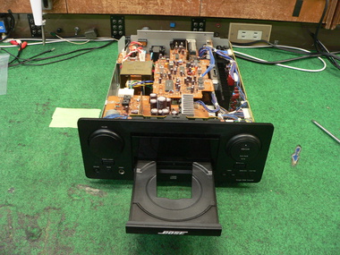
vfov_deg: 39.7
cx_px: 170
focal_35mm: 36
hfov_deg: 51.4
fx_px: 354
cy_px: 128
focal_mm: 6
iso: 200
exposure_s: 1/13
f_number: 2.8
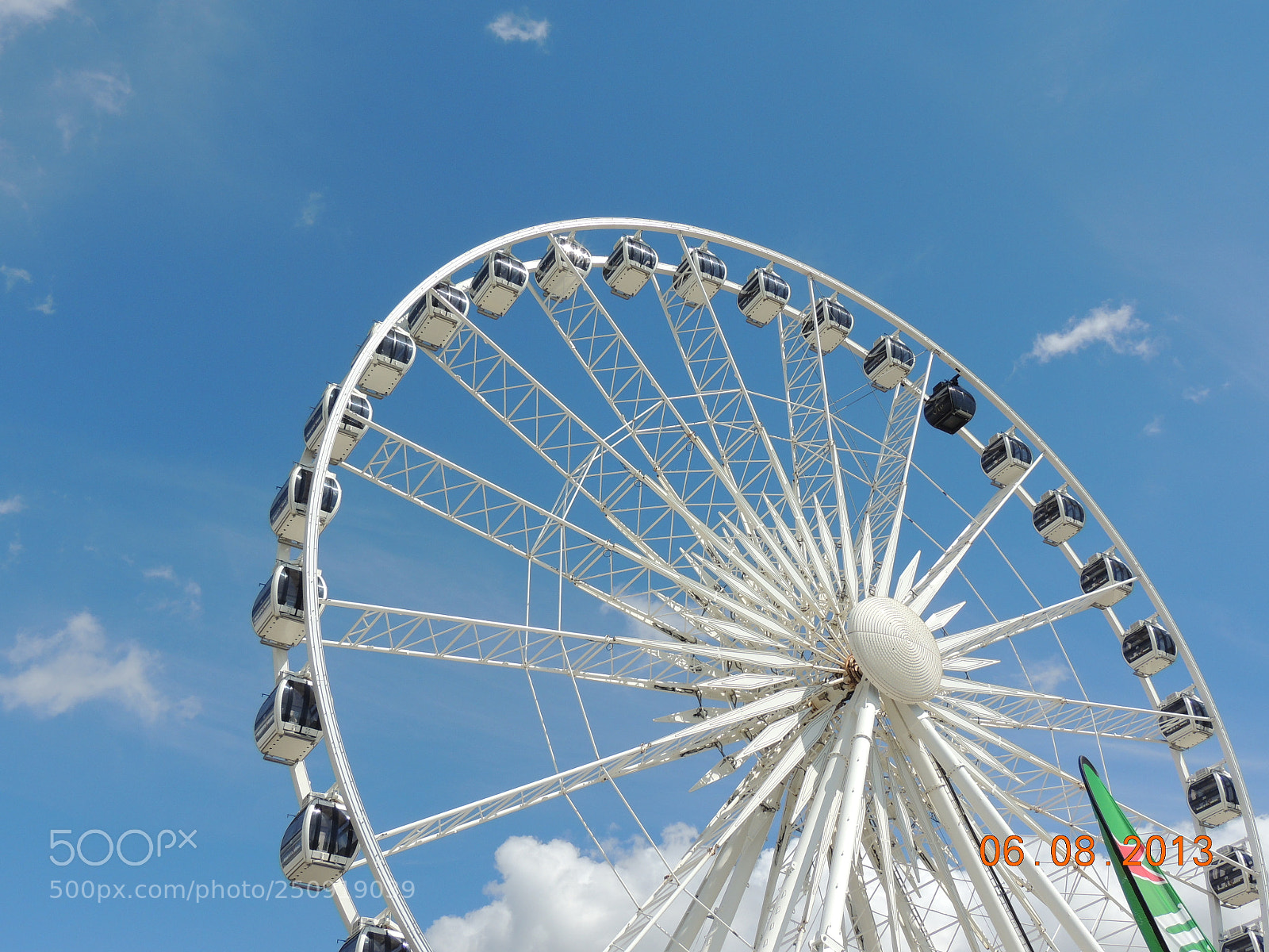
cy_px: 476
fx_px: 1466
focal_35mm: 40
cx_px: 634
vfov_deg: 36.0
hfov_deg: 46.8
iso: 100
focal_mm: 7.1
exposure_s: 1/1600
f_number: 3.7
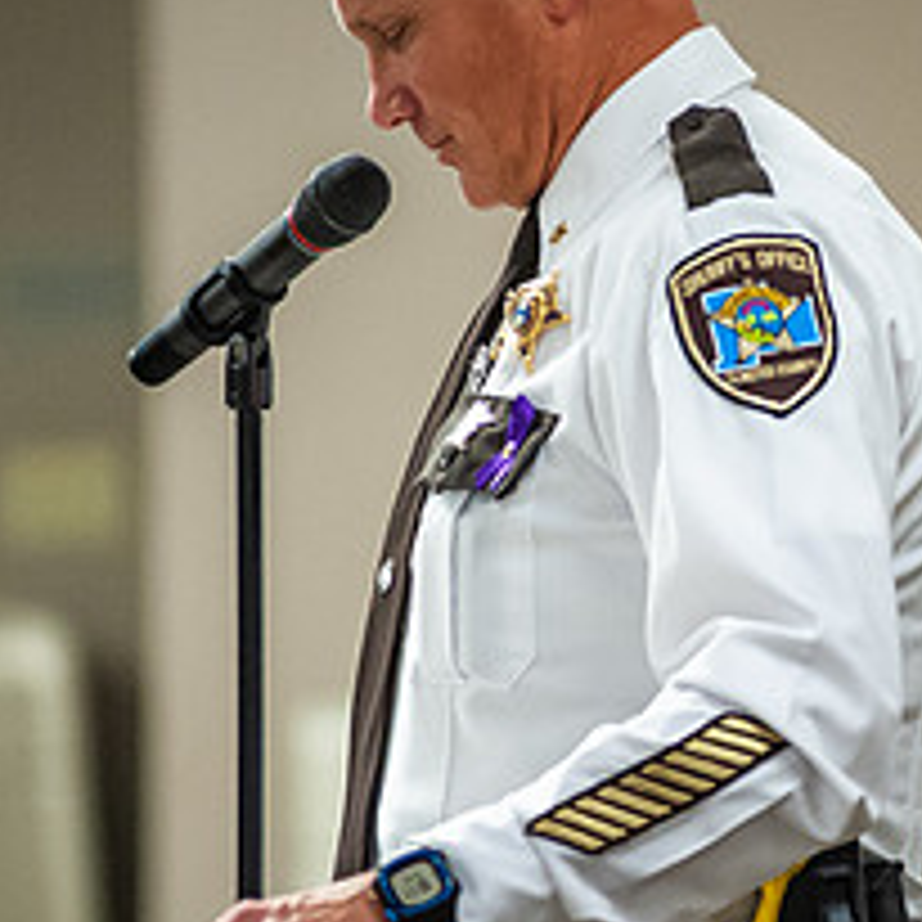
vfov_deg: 3.5
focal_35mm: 507
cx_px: 821
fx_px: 15278
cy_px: 417
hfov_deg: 3.5
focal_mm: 200
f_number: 2.8
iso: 3200
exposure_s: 1/250
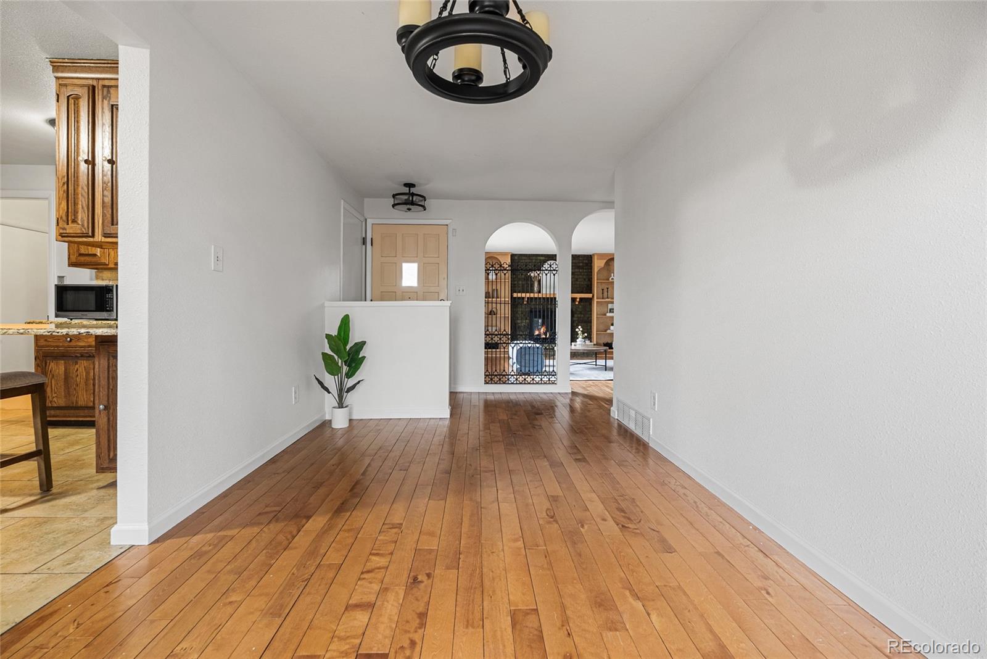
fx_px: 439
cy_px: 330
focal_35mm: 16
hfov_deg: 96.7
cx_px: 494
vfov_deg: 73.8
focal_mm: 16
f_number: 8
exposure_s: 2.5
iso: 200
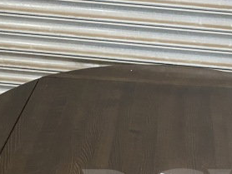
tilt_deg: -37.0
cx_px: 156
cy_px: 235
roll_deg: -4.2
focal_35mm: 76
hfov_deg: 25.5
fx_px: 510
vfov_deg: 18.0
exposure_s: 1/51
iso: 500
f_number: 1.8
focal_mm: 4.25
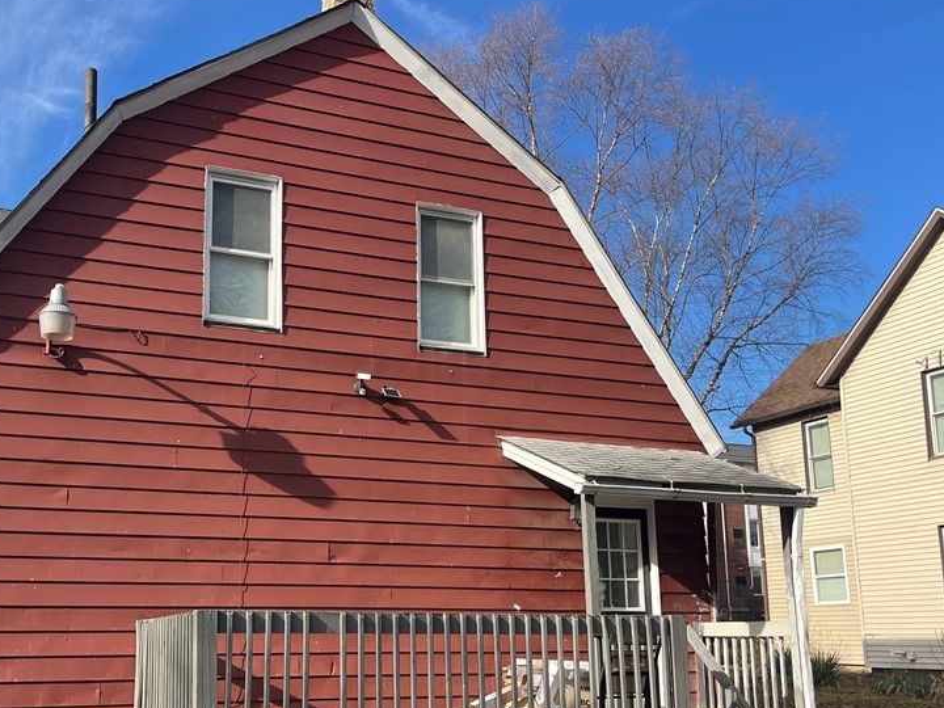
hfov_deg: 49.7
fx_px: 1009
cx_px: 358
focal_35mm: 37
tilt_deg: +11.1
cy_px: 463
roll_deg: -2.3
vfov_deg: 38.3
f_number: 1.6
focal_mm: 5.1
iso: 50
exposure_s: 1/1600
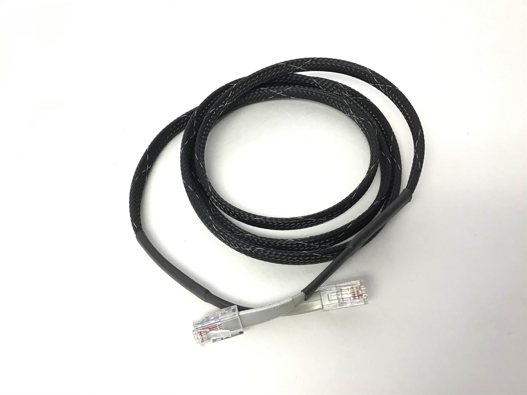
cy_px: 198
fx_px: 472
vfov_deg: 45.4
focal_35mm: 31
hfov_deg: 58.3
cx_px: 264
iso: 40
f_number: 2.4
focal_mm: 3.3
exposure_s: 1/30
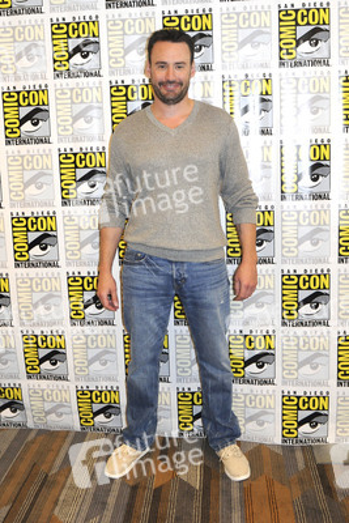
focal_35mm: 36
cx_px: 174
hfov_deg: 36.9
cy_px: 262
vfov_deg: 53.1
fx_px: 523
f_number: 4.5
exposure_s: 1/60
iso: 1000
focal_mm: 24
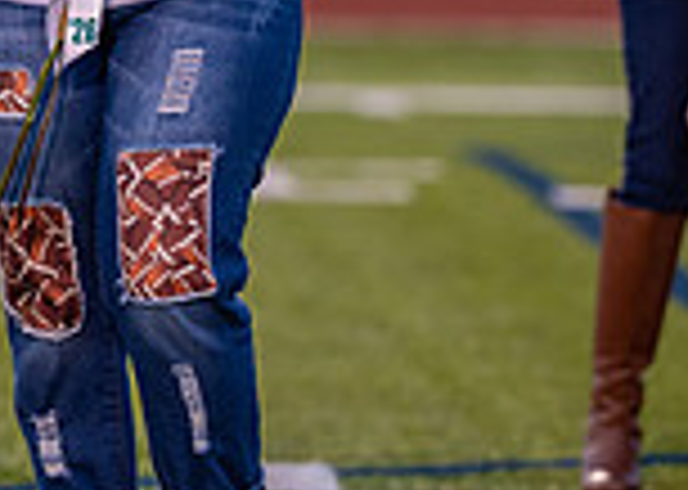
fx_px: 13783
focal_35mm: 706
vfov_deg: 2.0
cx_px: -255
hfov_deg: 2.9
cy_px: -284
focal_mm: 135
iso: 500
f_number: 2.2
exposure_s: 1/640
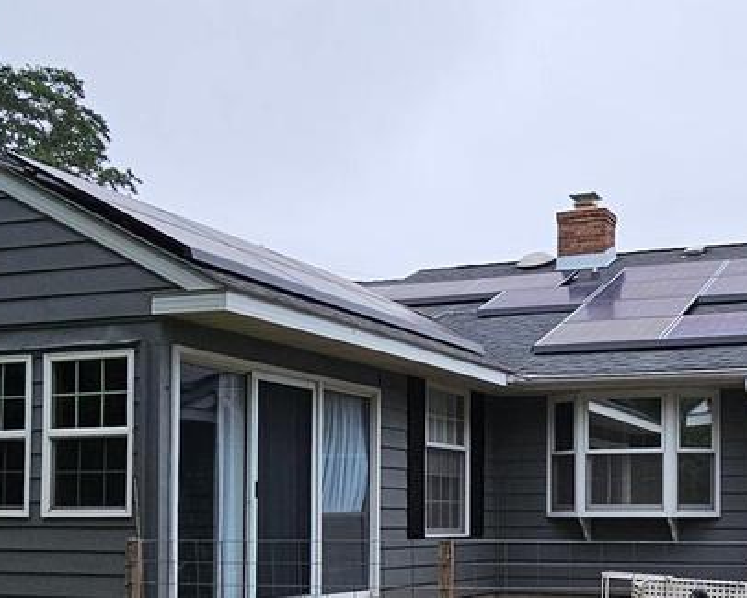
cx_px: 655
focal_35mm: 45
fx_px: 995
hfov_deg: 38.6
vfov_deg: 32.3
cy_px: 504
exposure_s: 1/1567
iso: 50
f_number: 2.2
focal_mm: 2.2
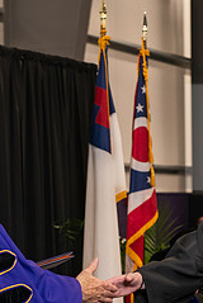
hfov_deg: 8.6
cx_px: 147
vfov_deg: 12.8
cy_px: 238
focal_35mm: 160
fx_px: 1349
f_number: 5
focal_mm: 66
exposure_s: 1/125
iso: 1600
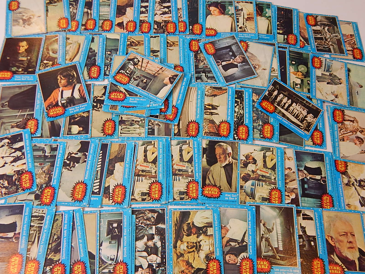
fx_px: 327
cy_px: 137
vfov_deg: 45.4
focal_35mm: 31
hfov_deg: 58.4
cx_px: 182
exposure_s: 1/30
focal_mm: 5.6
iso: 140
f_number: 3.2
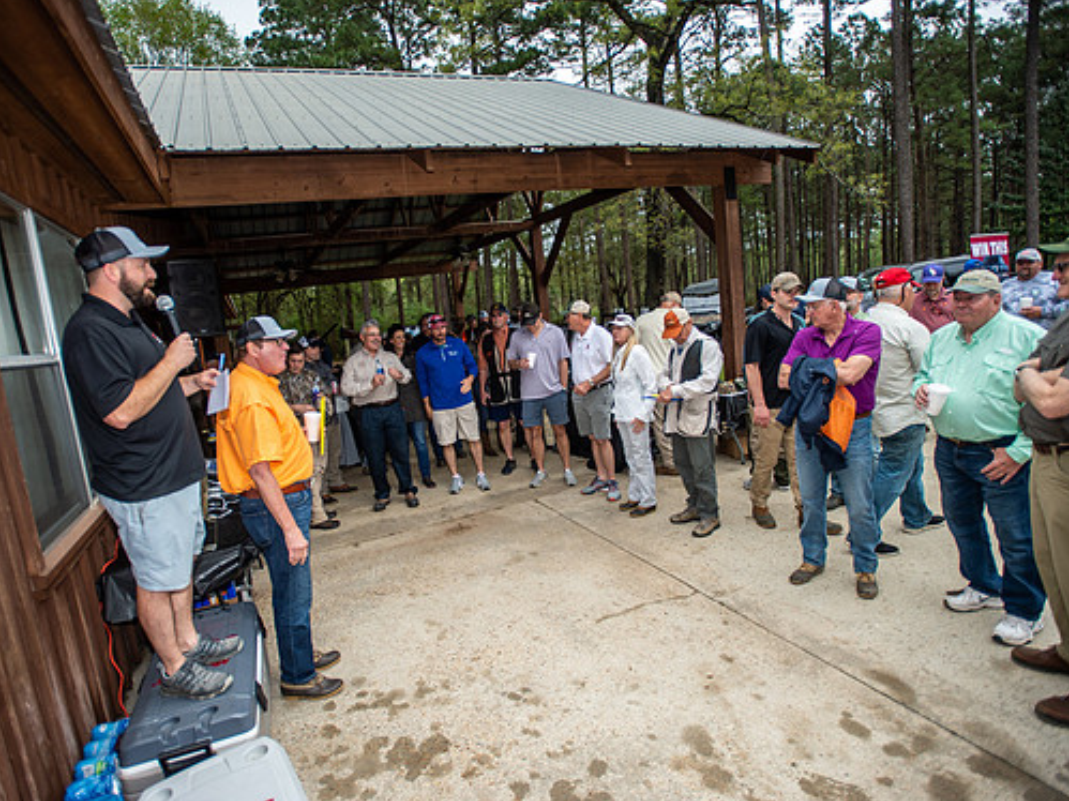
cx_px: 499
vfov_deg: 68.7
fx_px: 587
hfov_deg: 84.6
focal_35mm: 19
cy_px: 398
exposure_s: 1/3200
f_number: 2.8
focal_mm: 17
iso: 400
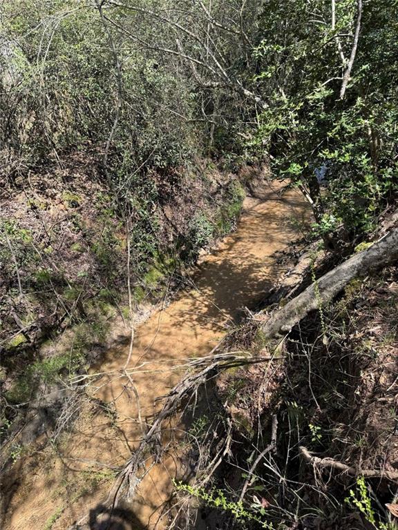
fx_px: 368
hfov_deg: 56.8
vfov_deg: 71.6
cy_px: 265
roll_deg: +9.8
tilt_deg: -26.3
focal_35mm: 24
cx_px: 199
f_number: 1.78
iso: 80
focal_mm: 6.76
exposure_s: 1/700
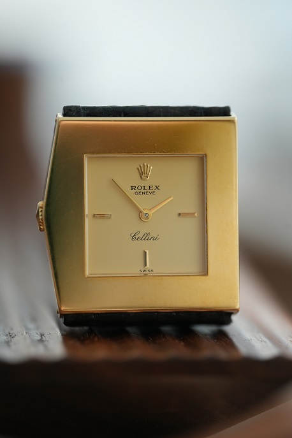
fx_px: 1277
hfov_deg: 13.0
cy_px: 219
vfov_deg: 19.5
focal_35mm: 105
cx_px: 146
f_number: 2.8
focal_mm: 105
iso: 1000
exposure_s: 1/250
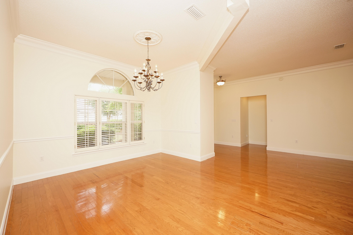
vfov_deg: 77.3
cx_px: 176
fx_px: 147
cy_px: 118
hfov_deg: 100.4
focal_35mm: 15
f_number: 4
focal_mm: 10
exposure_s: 1/60
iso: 400
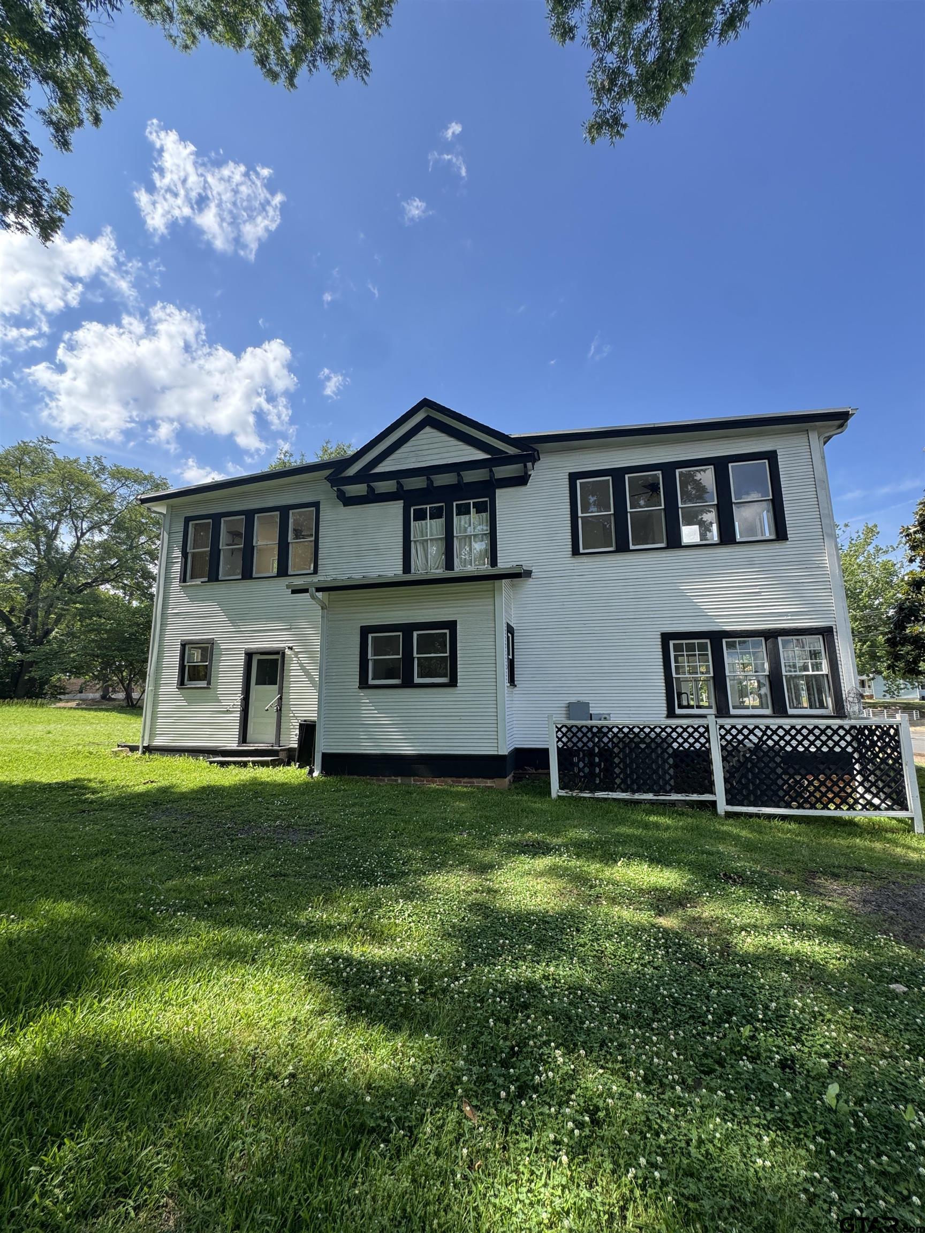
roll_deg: +1.3
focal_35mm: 14
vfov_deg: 102.1
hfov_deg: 85.7
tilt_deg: +9.7
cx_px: 462
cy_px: 616
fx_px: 499
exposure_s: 1/512
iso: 40
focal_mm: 2.22
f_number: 2.2
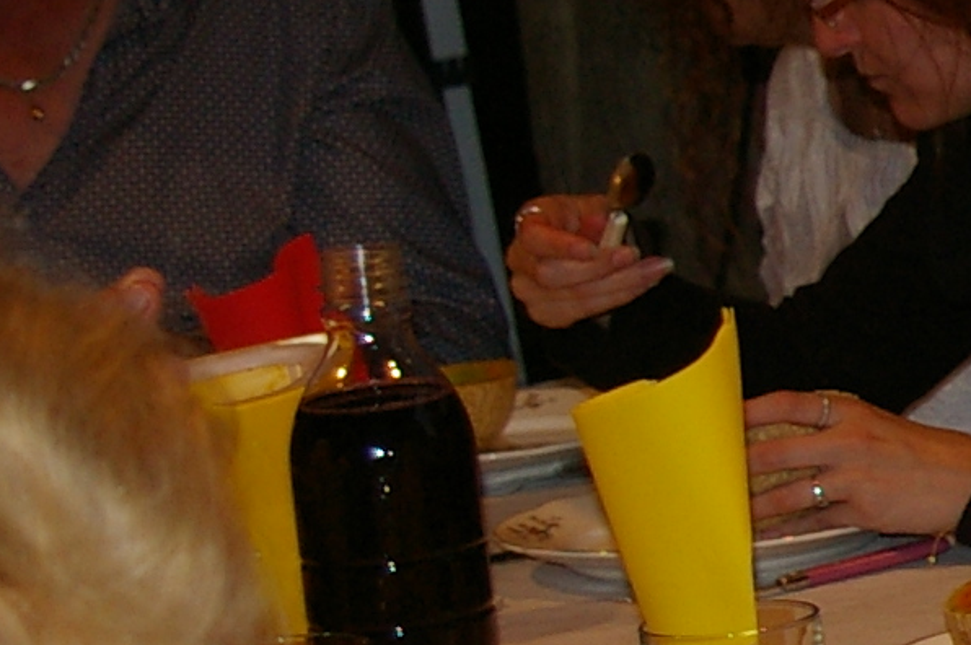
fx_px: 5712
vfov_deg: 6.5
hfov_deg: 9.1
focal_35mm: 212
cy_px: 331
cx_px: 1962
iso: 400
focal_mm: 28
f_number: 4
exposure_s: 1/125
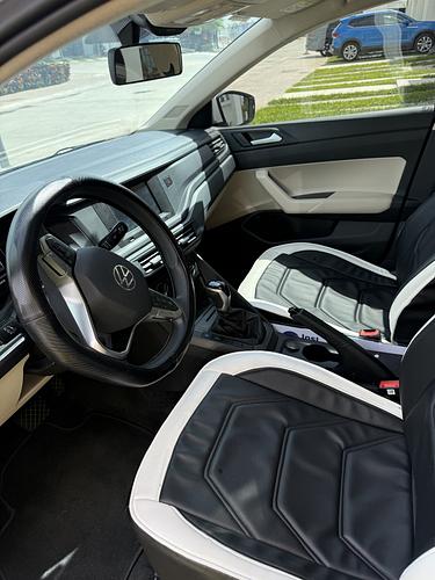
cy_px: 290
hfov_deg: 56.8
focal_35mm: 24
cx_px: 218
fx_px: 402
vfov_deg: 71.6
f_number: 1.78
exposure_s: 1/858
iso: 100
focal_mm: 6.76
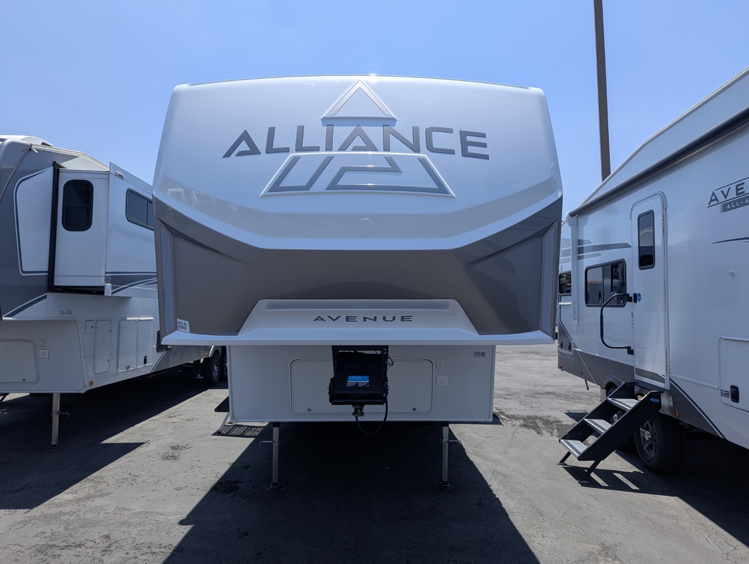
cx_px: 374
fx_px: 520
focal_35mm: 24
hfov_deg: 71.5
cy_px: 282
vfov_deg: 56.9
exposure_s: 1/1919
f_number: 1.85
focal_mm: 6.81
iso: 44
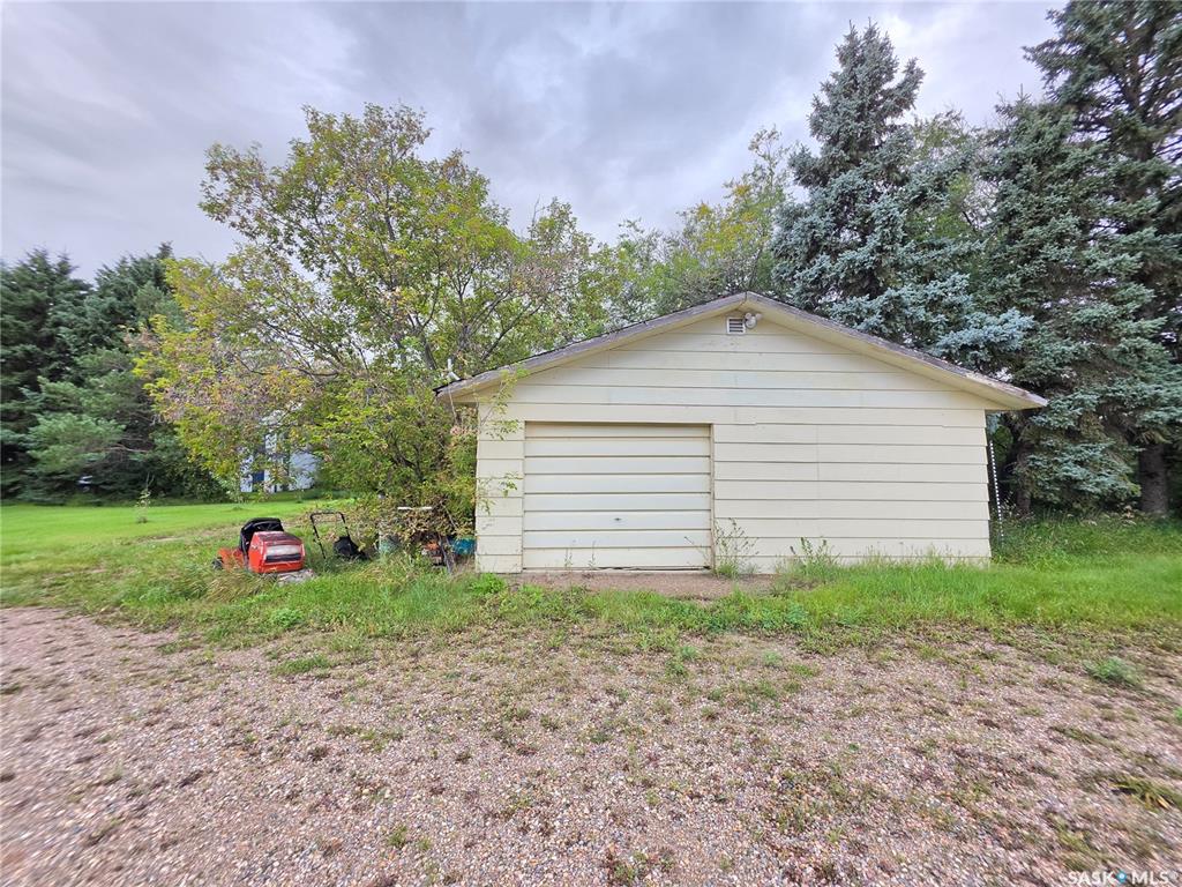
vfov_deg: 89.9
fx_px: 444
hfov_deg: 106.2
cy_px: 444
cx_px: 591
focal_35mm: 13
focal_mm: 2.2
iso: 80
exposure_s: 1/120
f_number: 1.9
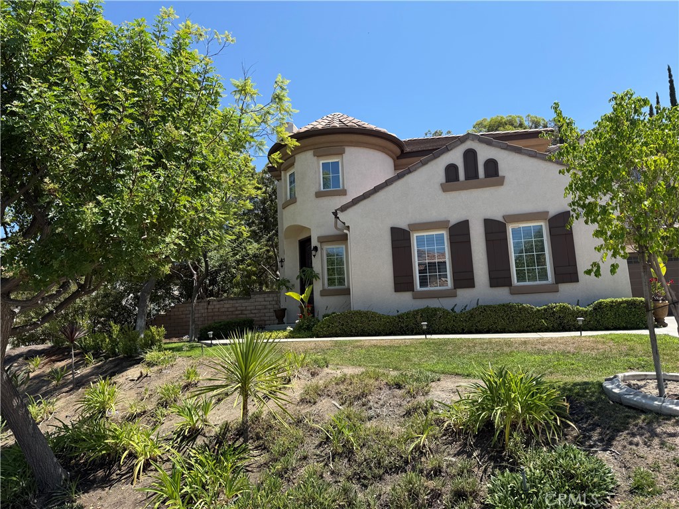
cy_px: 254
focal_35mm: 24
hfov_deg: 71.6
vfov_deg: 56.8
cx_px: 340
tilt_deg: +9.6
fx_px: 471
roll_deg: +2.1
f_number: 1.78
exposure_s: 1/2611
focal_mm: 6.76
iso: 80
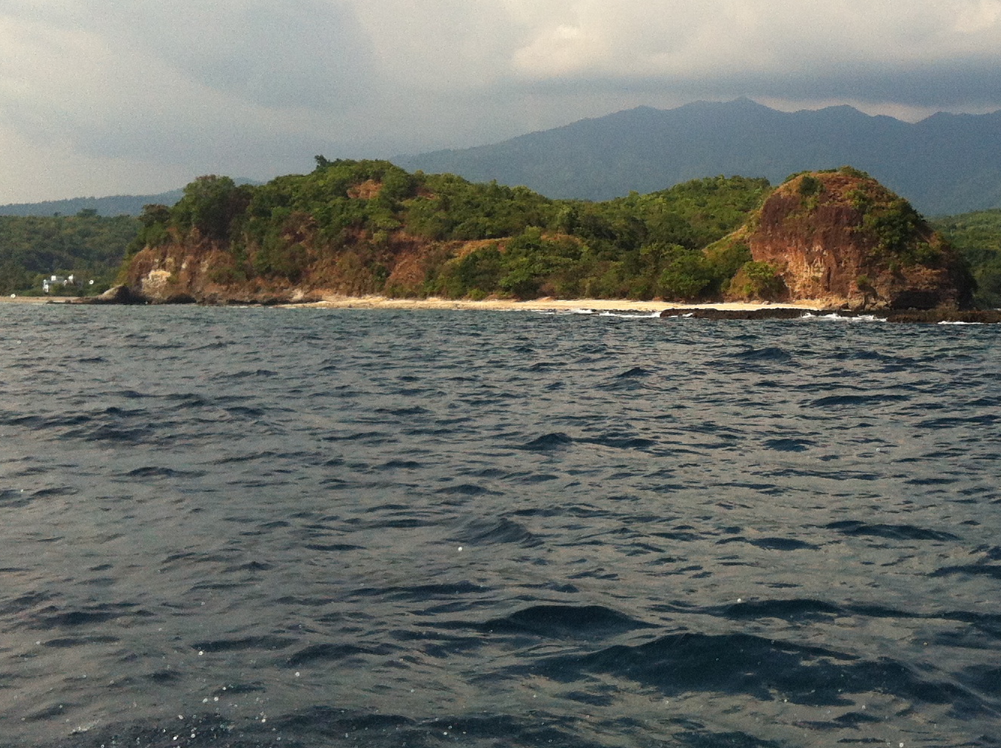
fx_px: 1963
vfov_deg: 21.4
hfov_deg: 28.5
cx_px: 615
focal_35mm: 68
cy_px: 213
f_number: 2.8
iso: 80
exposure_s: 1/2514
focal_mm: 3.85
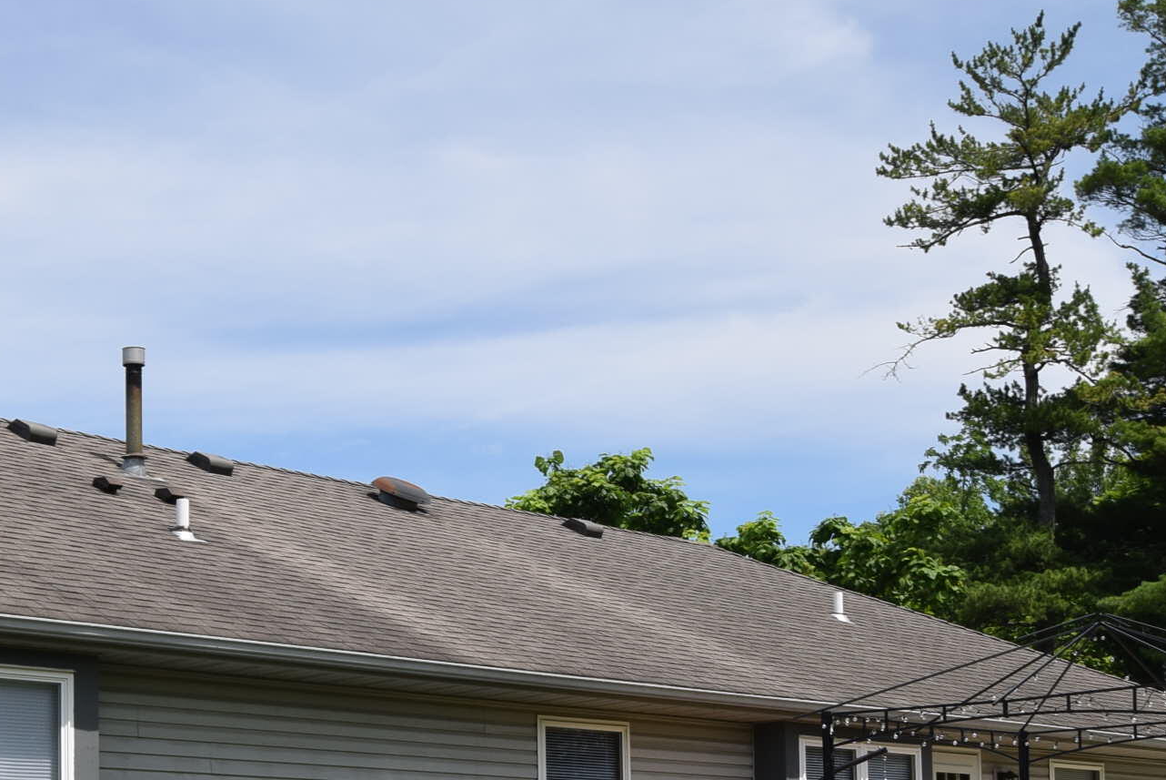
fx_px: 2269
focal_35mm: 70
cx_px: 247
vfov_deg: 19.0
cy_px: 780
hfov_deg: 28.3
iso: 200
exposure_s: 1/320
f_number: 9
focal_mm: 20
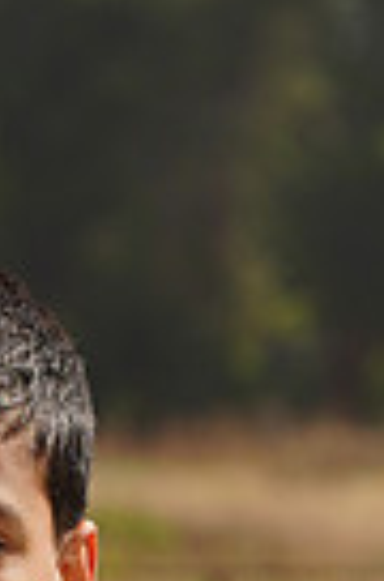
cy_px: 1021
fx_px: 13460
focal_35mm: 837
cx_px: -205
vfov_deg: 2.5
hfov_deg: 1.6
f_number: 10
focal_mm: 196
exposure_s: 1/250
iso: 100
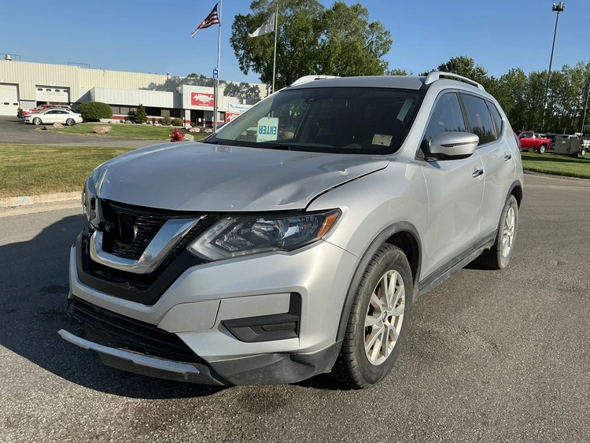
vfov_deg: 49.8
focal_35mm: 28
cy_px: 222
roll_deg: -2.7
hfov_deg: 63.4
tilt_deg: -10.5
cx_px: 295
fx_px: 477
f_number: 1.8
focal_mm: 3
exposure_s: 1/2141
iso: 25
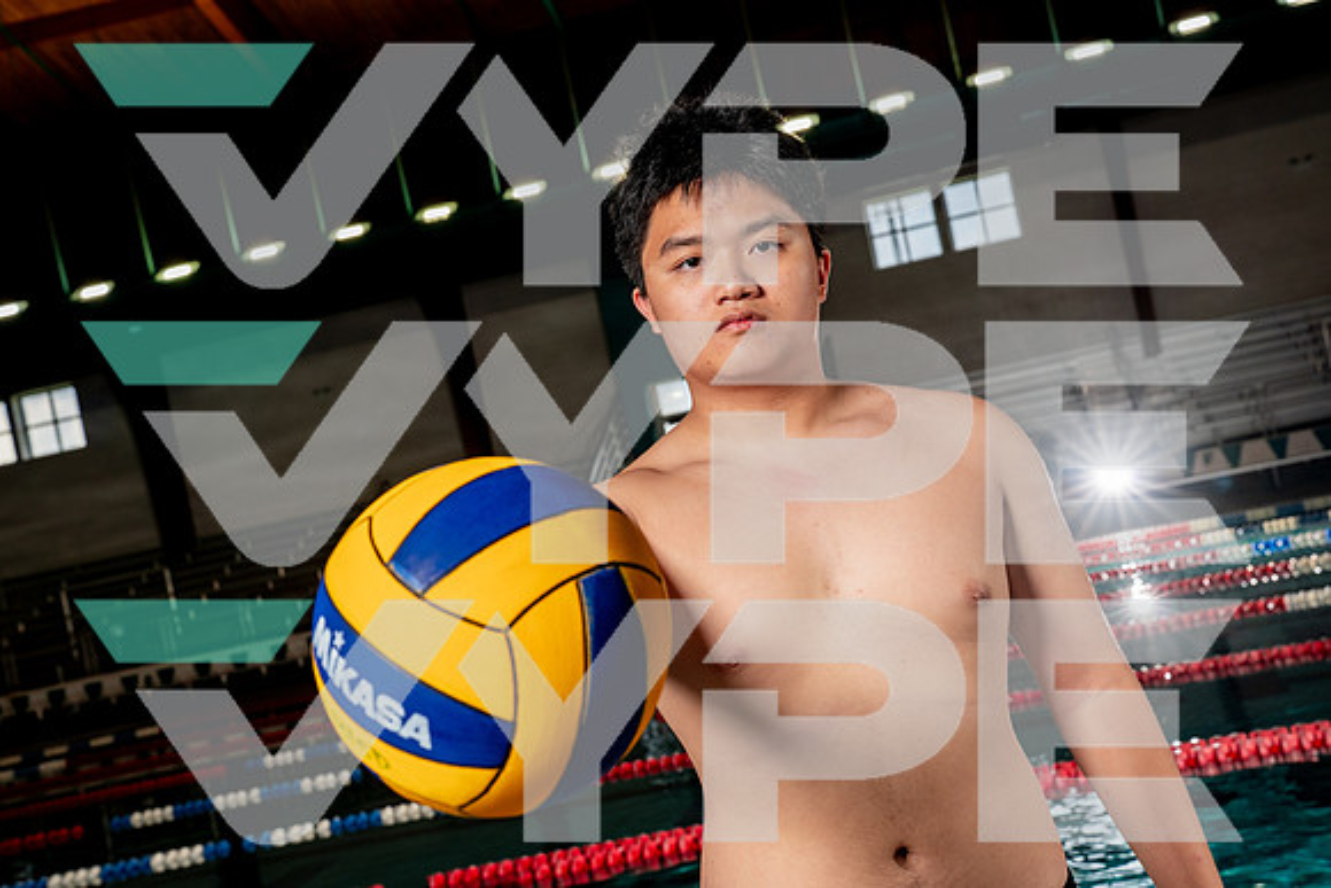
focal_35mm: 52
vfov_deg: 26.0
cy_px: 444
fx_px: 1923
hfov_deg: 38.2
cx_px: 666
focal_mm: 52
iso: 400
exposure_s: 1/250
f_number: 7.1
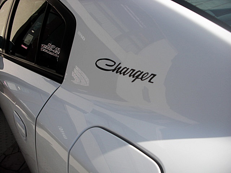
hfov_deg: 51.4
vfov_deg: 39.7
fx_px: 240
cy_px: 86
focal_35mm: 36
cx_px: 116
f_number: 2.8
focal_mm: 6.3
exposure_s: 1/1000
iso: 50
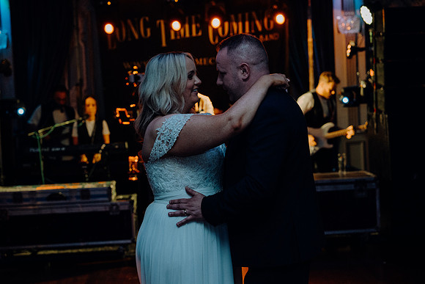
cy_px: 142
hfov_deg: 29.2
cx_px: 212
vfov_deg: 19.7
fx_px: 815
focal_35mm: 69
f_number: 3.5
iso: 2500
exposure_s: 1/160
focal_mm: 69
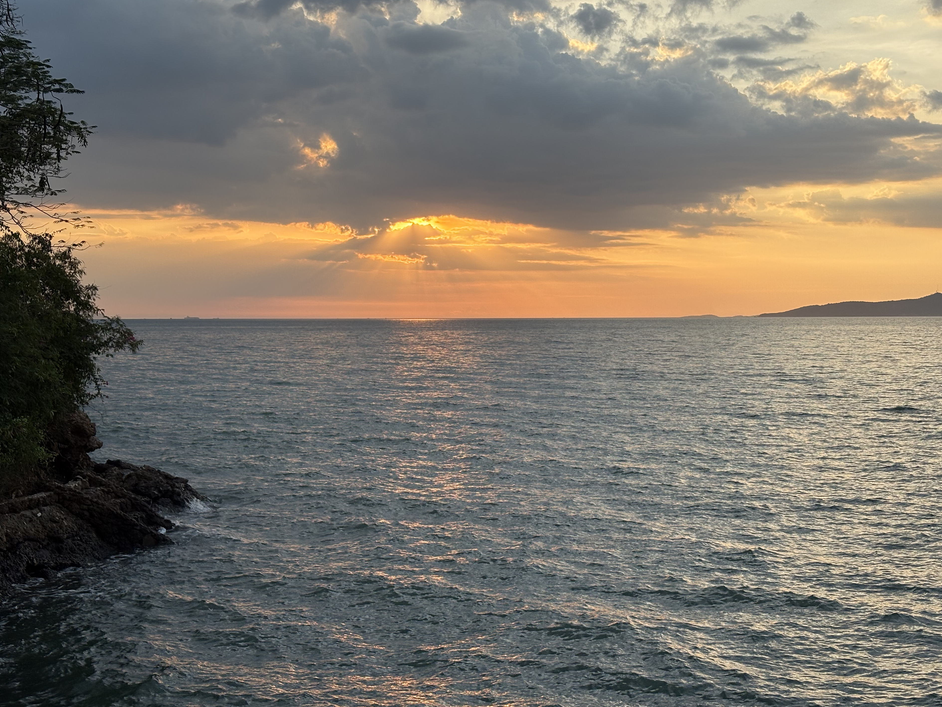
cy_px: 339
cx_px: 482
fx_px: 1497
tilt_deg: -0.3
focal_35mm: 55
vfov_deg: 26.6
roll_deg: +0.7
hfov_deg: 34.9
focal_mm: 5.96
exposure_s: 1/861
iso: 32
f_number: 1.6
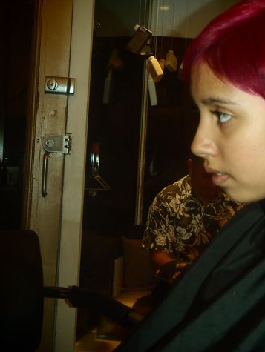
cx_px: 173
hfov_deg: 21.0
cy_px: 176
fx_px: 714
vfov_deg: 27.8
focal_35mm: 70
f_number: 5
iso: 200
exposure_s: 1/40
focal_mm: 9.39
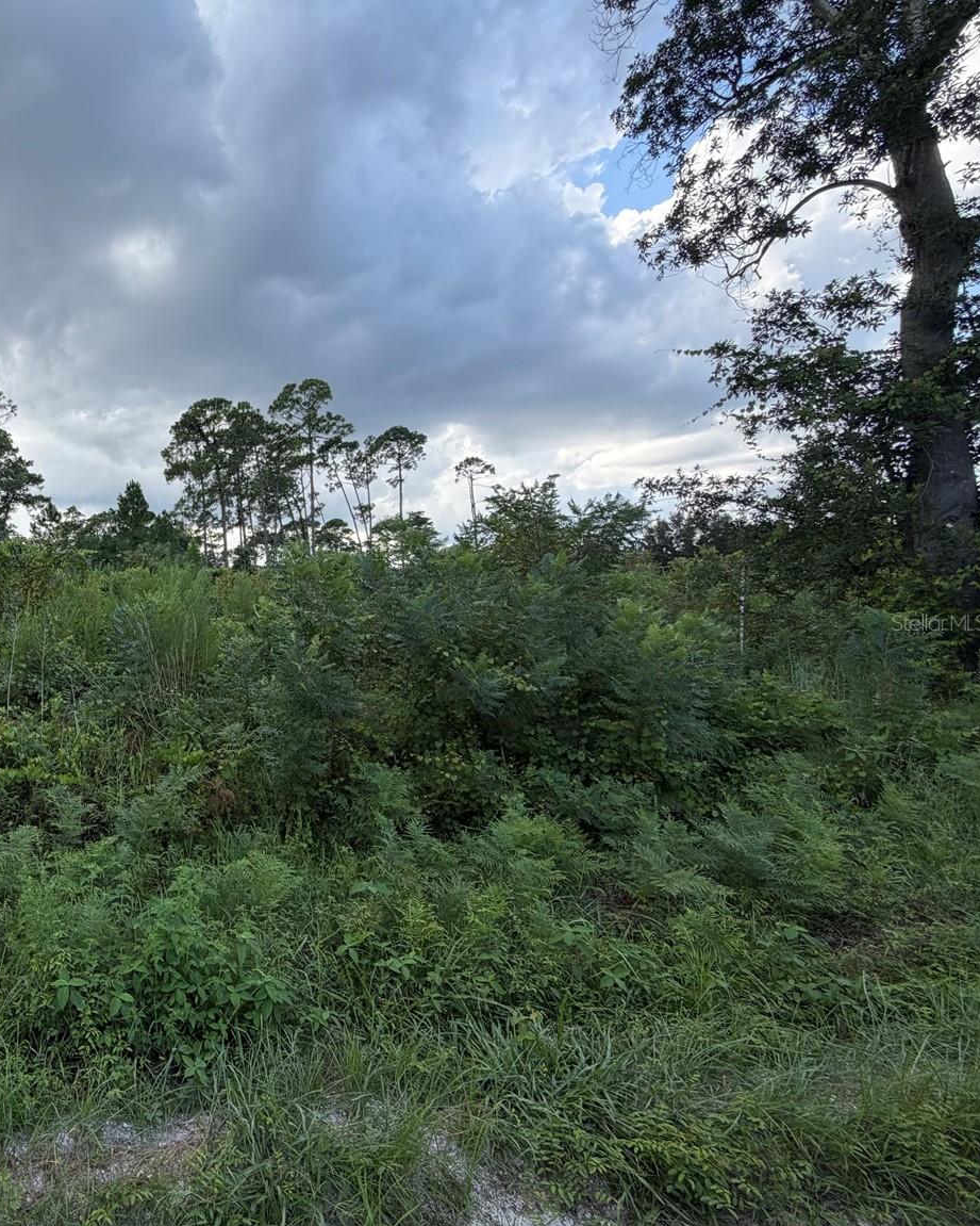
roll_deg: -0.1
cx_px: 140
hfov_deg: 62.2
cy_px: 622
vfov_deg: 83.3
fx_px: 689
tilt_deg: -0.3
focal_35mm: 19
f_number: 2.2
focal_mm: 2.22
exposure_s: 1/502
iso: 50
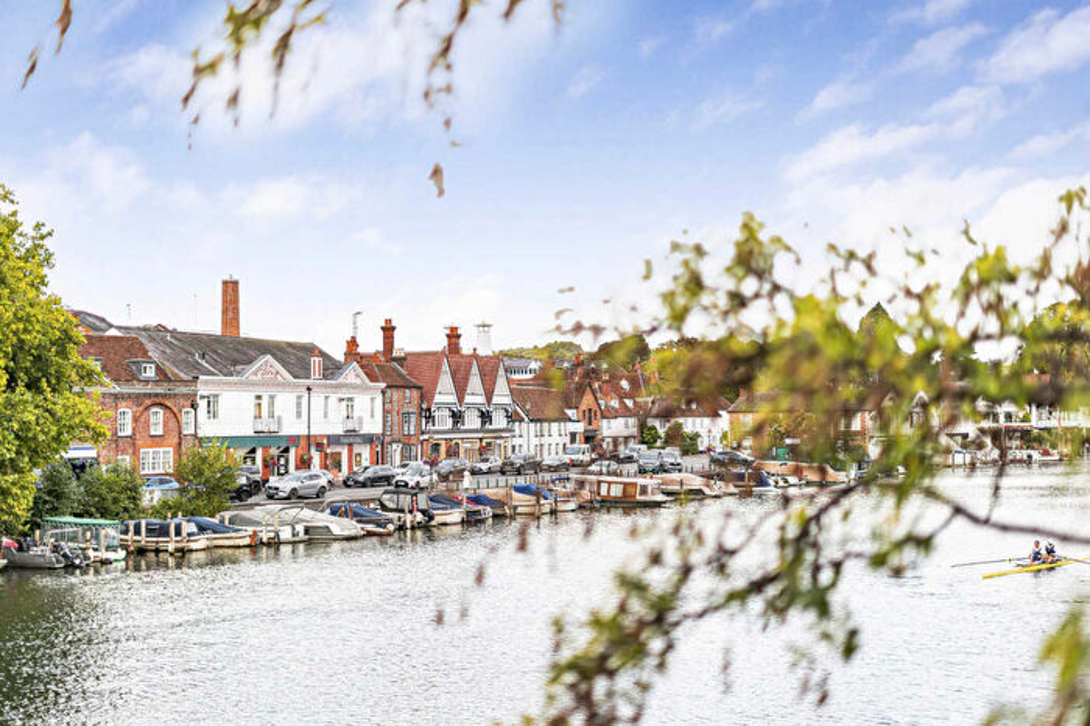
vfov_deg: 27.0
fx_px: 1513
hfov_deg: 39.6
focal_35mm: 50
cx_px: 545
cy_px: 363
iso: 100
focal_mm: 50
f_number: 1.8
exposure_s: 1/1000
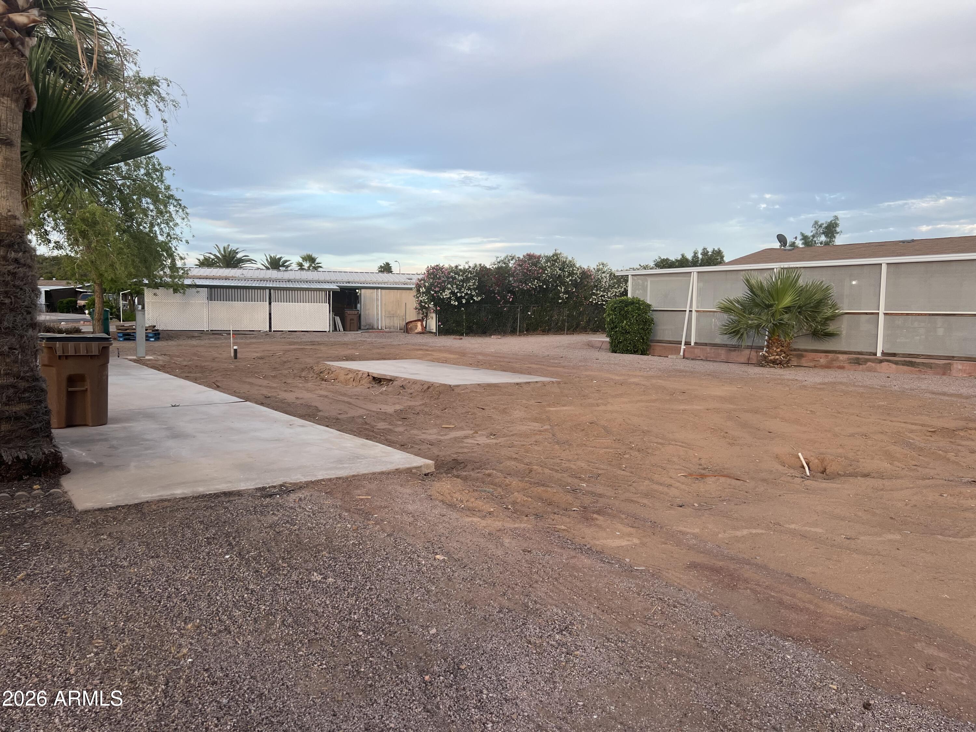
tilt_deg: -5.6
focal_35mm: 26
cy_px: 366
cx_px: 488
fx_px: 733
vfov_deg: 53.1
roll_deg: -0.9
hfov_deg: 67.3
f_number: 1.5
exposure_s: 1/873
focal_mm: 5.7
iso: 50
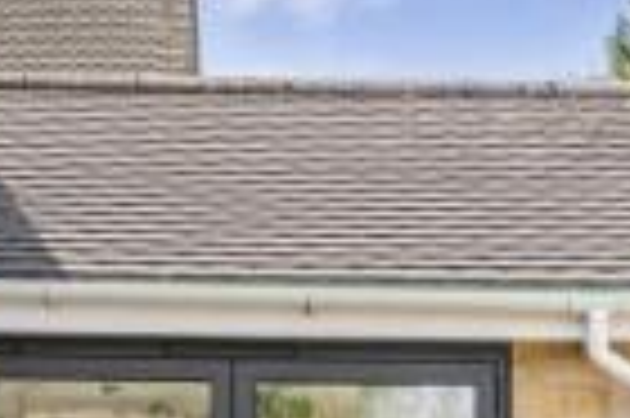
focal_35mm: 119
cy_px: 676
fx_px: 2080
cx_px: 428
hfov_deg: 17.2
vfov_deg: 10.9
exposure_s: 1/250
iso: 400
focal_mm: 35
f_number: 9
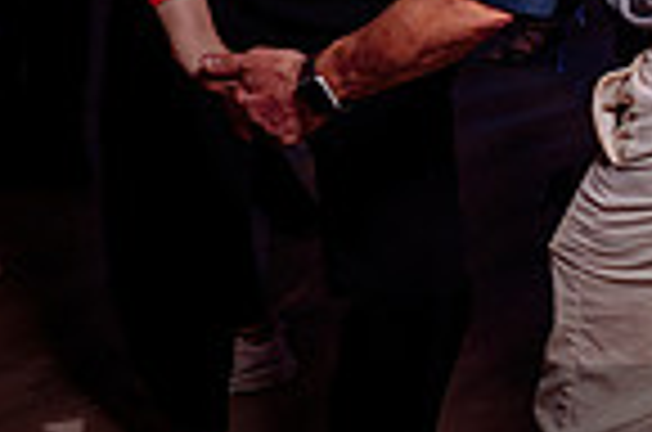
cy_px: -99
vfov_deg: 12.0
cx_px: 695
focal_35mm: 111
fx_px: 2006
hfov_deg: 17.9
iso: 1000
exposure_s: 1/125
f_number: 2.8
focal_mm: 26
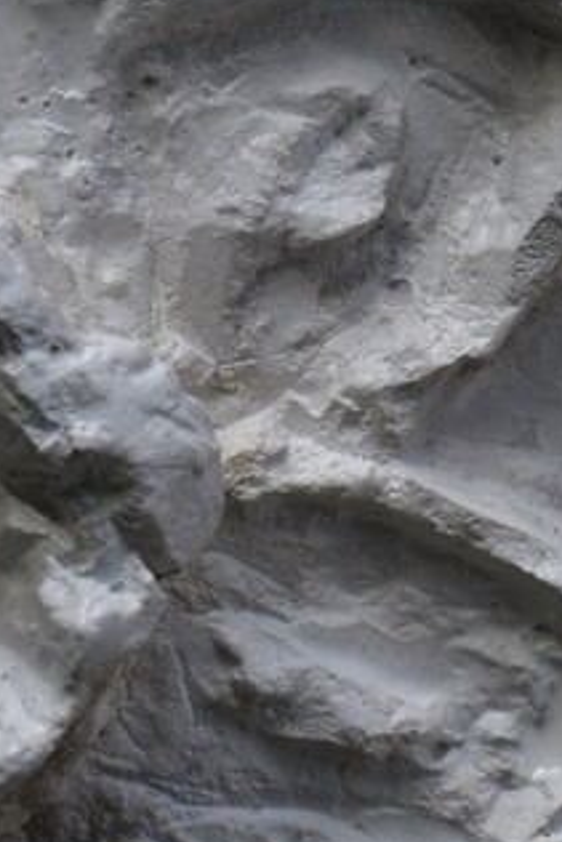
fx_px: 6589
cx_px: -128
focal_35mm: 282
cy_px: 442
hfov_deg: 4.9
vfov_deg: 7.3
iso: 100
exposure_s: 1/20
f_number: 20
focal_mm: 55
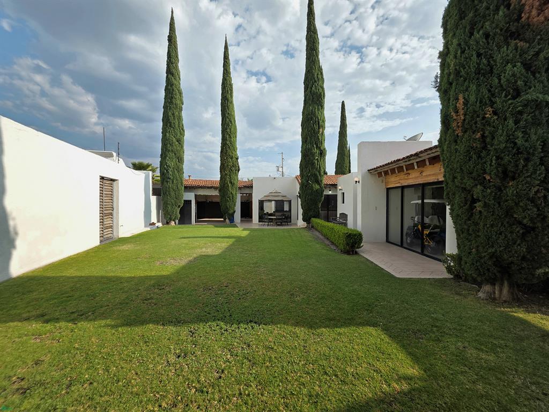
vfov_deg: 89.9
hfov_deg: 106.2
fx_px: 206
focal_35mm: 13
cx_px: 274
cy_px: 206
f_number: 1.9
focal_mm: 2.2
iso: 40
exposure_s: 1/1667
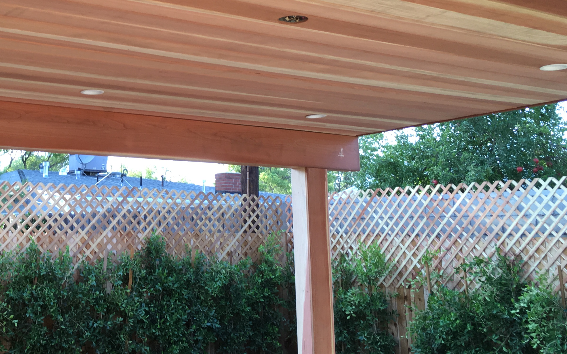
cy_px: 79
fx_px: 804
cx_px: 117
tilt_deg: +10.9
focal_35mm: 52
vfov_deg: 24.5
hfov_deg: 37.5
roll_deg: -0.7
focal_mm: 4.15
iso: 32
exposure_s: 1/120
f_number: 2.2
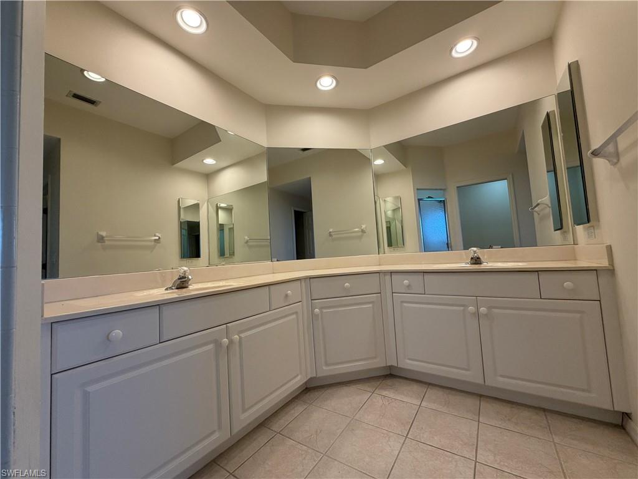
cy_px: 240
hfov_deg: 102.1
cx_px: 319
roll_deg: +3.7
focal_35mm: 14
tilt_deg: +2.4
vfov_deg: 85.7
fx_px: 258
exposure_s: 1/120
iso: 200
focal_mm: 2.22
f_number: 2.2
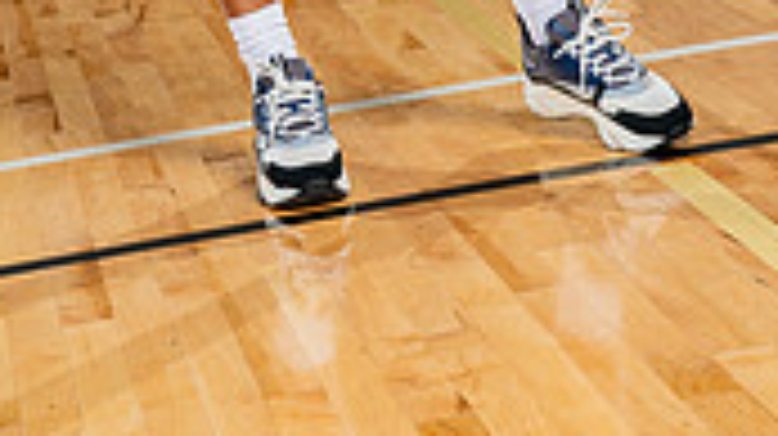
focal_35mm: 136
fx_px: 2803
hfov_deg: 15.7
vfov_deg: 8.3
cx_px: 184
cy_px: -566
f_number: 5.6
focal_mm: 50
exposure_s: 1/250
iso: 200
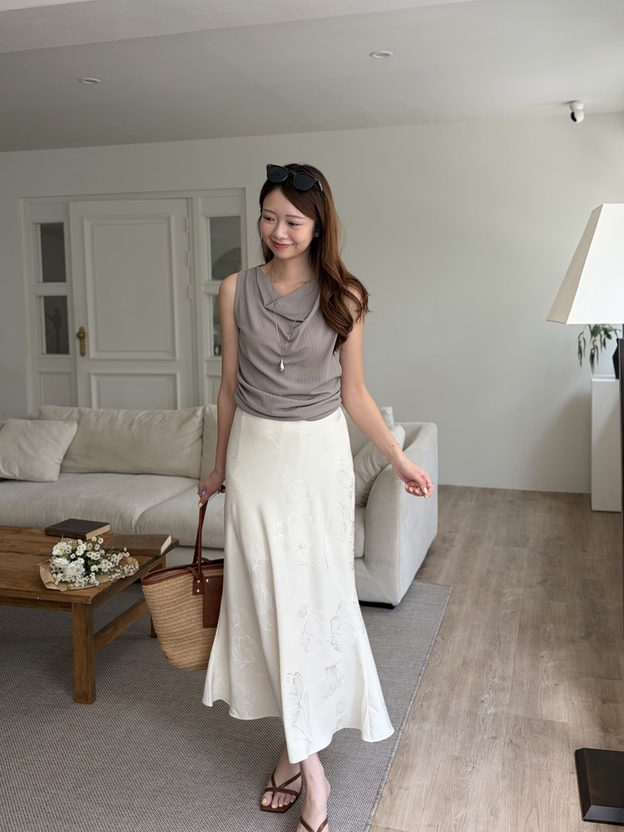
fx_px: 625
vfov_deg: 67.3
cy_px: 416
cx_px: 312
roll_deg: +2.5
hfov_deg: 53.1
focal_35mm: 26
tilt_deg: -4.6
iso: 64
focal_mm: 5.96
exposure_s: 1/121
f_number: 1.6
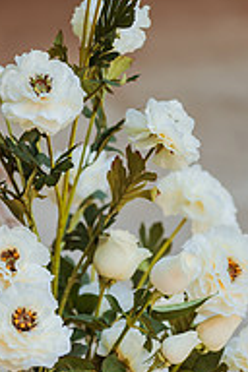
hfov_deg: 4.3
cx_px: 14
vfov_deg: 6.5
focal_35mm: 316
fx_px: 3265
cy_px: 322
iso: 100
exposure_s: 1/320
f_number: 1.8
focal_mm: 135
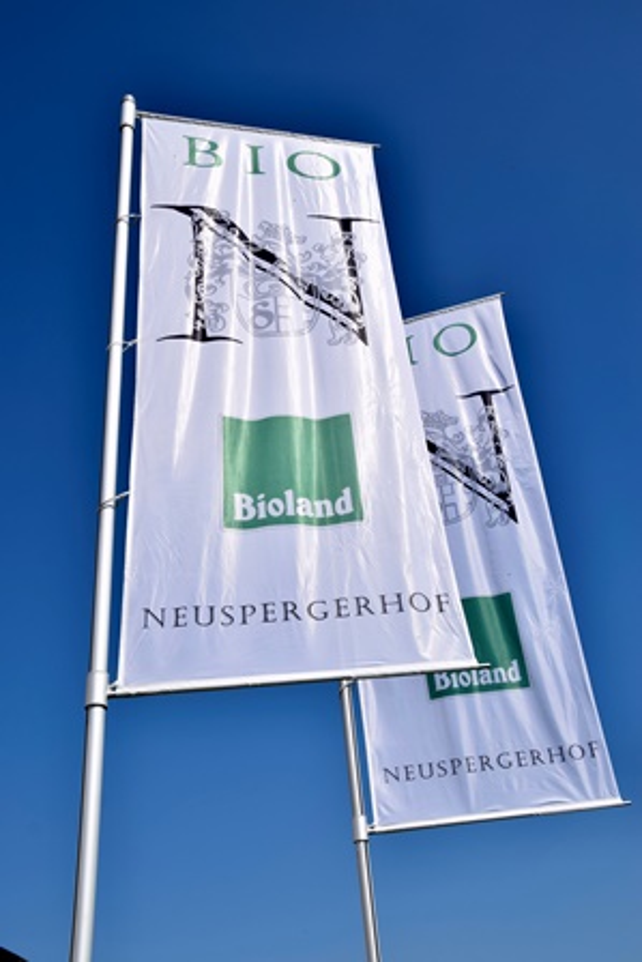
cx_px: 321
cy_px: 481
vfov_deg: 51.3
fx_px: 1002
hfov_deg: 35.5
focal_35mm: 38
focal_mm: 25
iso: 200
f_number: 10
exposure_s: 1/800
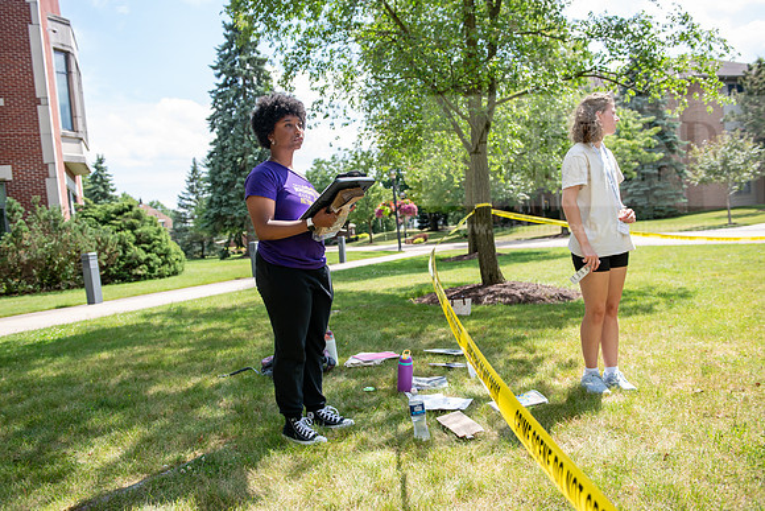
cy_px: 256
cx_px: 382
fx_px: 659
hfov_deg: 60.3
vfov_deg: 42.3
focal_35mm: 31
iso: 160
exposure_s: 1/500
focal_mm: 31
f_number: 3.5
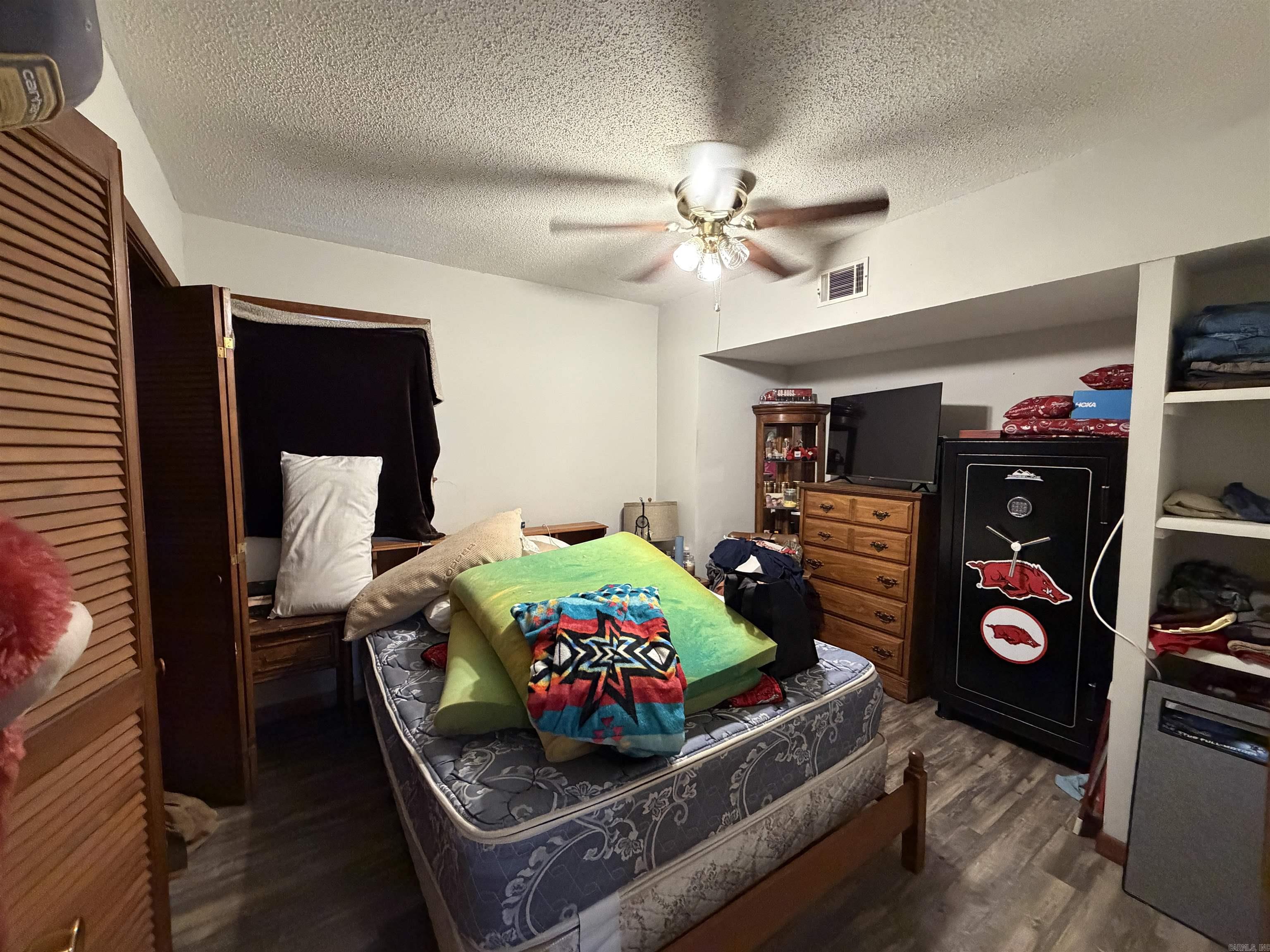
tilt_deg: -3.5
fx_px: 514
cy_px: 476
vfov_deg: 85.7
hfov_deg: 102.1
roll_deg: -0.4
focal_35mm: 14
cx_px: 635
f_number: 2.2
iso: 640
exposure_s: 1/60
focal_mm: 2.22
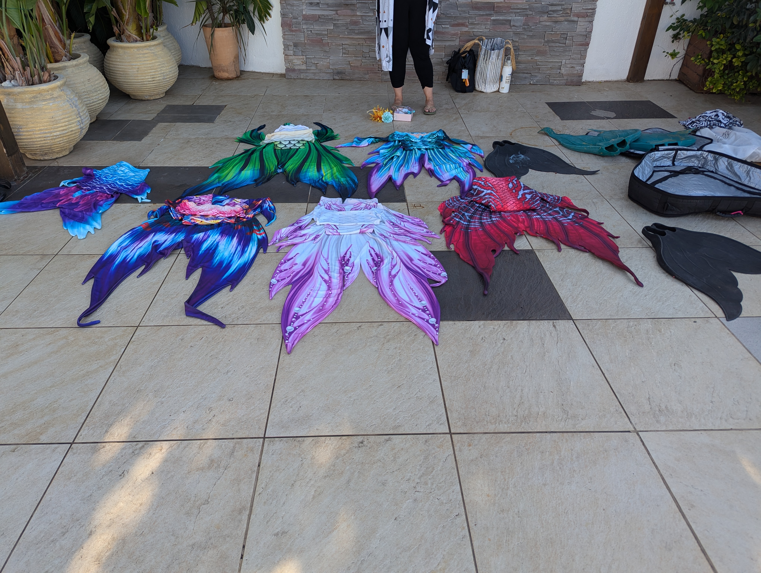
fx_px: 528
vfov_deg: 56.9
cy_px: 286
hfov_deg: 71.5
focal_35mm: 24
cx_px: 380
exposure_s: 1/310
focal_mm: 6.81
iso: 41
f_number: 1.85
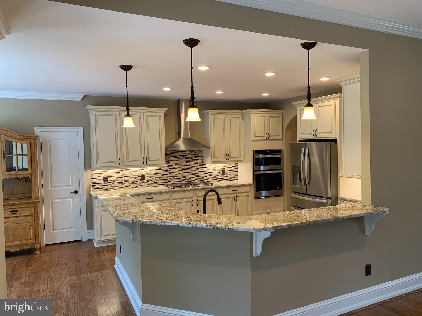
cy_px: 158
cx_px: 211
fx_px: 317
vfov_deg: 53.1
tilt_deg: -1.4
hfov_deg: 67.3
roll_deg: +1.0
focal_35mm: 26
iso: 80
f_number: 1.8
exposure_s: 1/60
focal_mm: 4.25
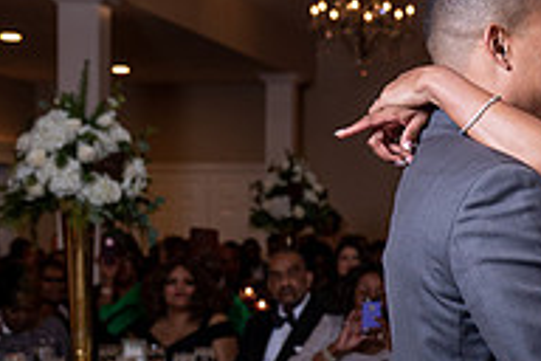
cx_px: 626
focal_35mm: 121
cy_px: 247
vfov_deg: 11.3
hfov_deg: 16.3
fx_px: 1818
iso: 800
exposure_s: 1/200
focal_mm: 38
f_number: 4
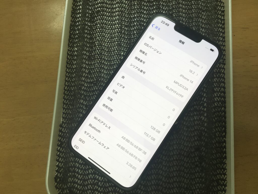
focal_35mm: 29
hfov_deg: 61.7
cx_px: 129
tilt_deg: -80.2
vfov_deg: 48.2
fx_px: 216
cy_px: 97
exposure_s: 1/120
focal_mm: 4.15
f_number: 2.2
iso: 32
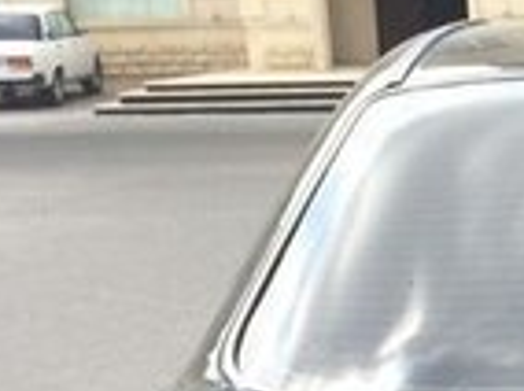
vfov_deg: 10.6
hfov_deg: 14.0
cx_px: 716
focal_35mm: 135
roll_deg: +1.8
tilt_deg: -16.9
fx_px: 2040
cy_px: 574
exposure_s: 1/695
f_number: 2.2
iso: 32
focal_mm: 4.15
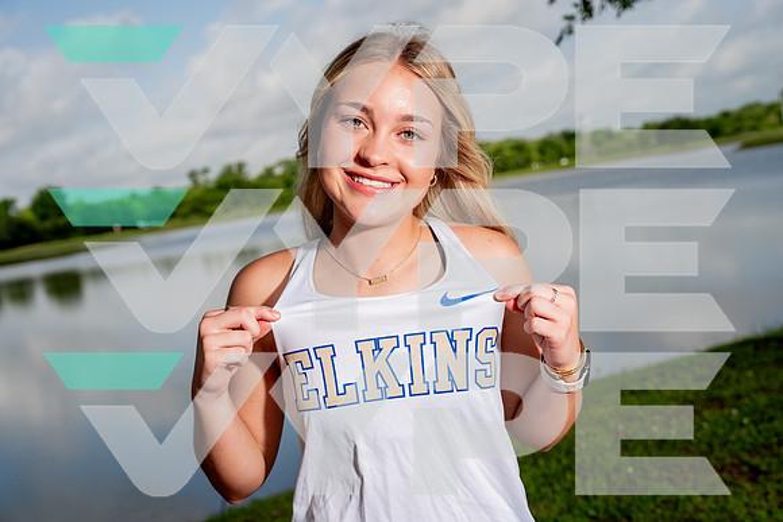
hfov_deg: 40.3
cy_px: 261
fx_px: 1066
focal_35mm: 49
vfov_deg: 27.5
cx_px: 392
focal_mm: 49
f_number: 5.6
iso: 100
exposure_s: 1/640
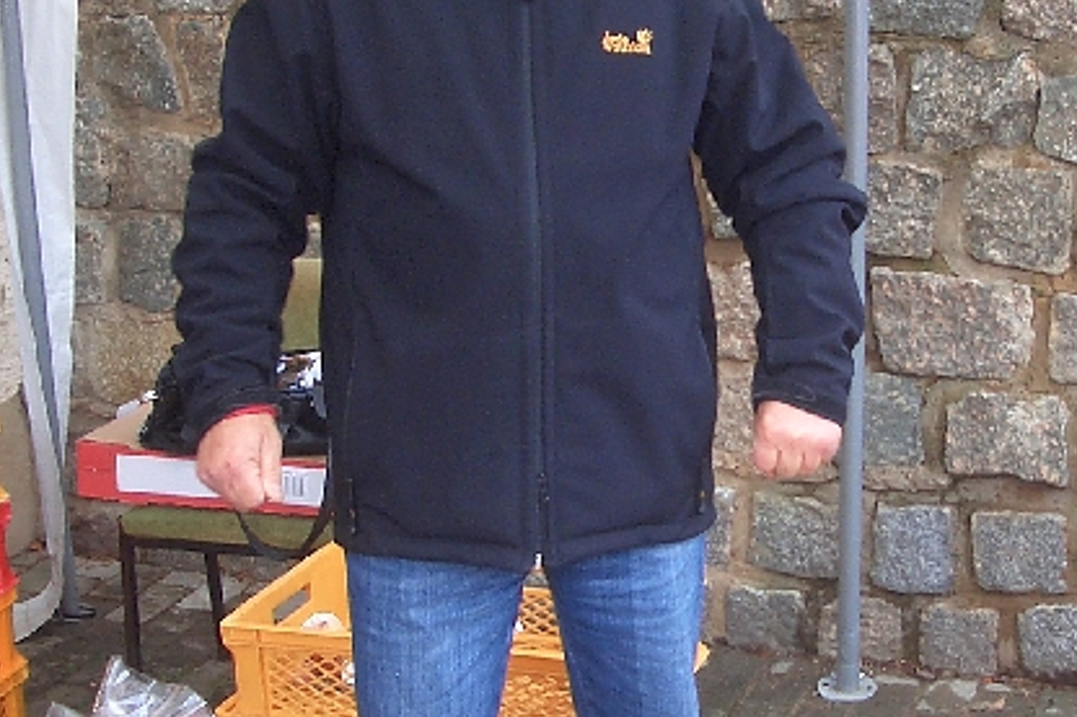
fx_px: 2093
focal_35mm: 70
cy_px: 383
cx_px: 678
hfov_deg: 28.7
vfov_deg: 19.4
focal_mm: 5.8
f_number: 2.6
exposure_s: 1/40
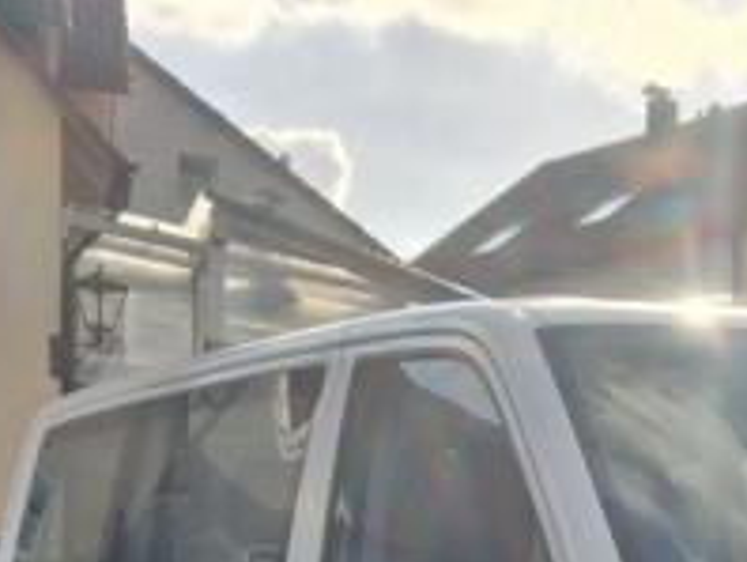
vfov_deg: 12.3
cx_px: 732
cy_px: 1067
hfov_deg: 17.6
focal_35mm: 109
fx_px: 2355
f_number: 1.8
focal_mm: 4
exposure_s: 1/633
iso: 20
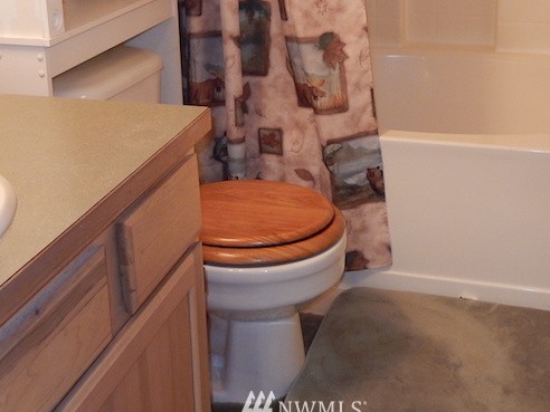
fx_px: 826
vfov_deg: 26.8
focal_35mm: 52
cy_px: 18
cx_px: 304
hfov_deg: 36.8
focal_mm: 4.5
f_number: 3.4
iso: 200
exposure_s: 1/30
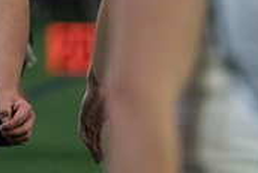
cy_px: -114
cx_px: -128
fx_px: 5085
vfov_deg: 1.9
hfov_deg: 2.9
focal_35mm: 709
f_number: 2.8
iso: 4000
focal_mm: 200
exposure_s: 1/800
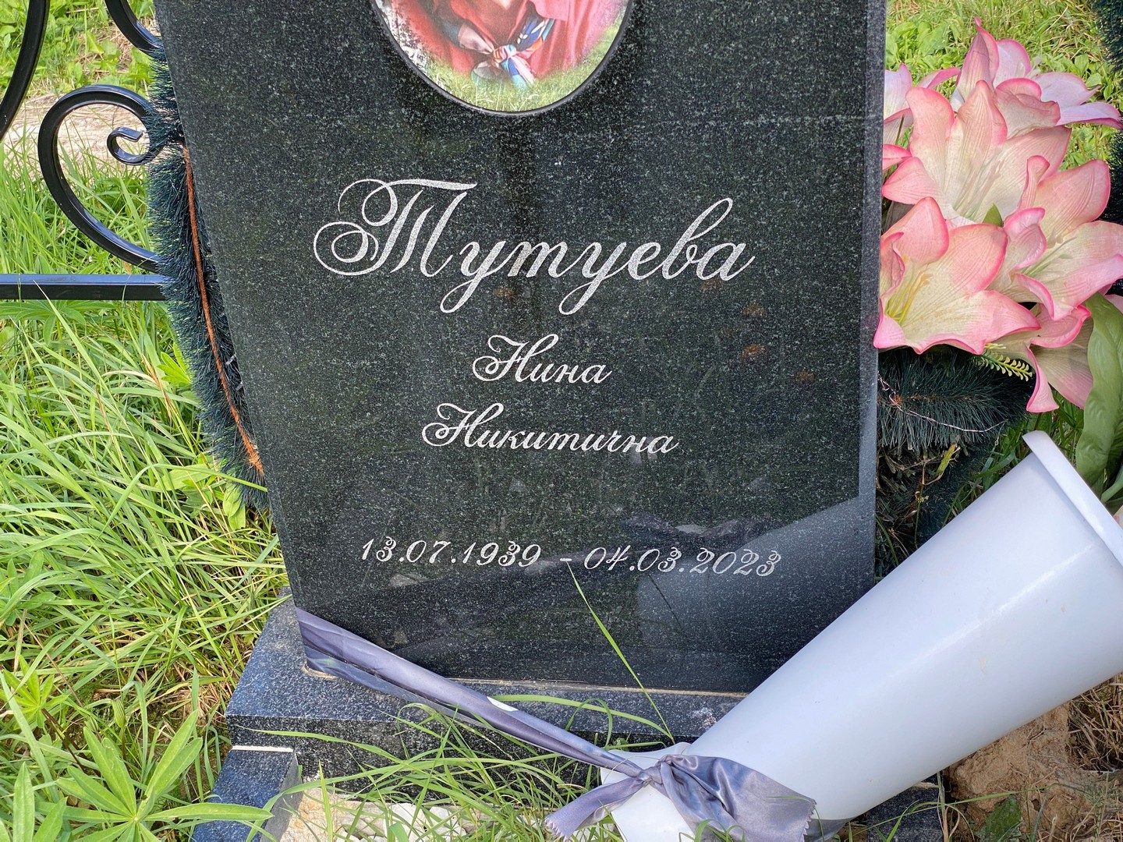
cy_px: 421
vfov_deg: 28.0
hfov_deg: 36.8
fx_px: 1687
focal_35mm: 52
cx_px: 562
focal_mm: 6
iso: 20
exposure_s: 1/212
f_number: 2
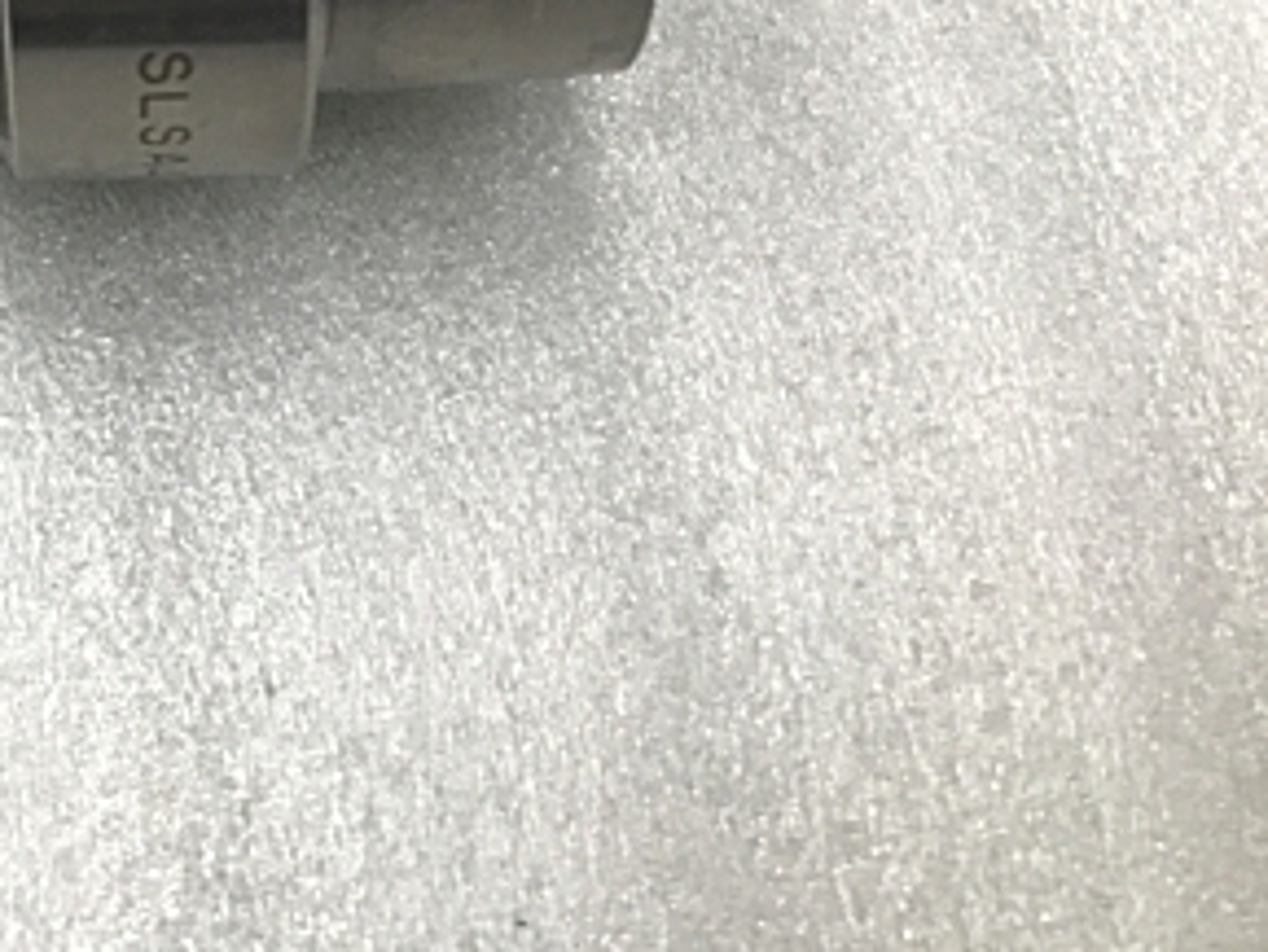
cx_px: -39
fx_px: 2272
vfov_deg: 22.4
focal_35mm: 62
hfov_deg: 28.9
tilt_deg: -62.9
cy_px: -75
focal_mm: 3.99
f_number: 1.8
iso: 32
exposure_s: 1/33
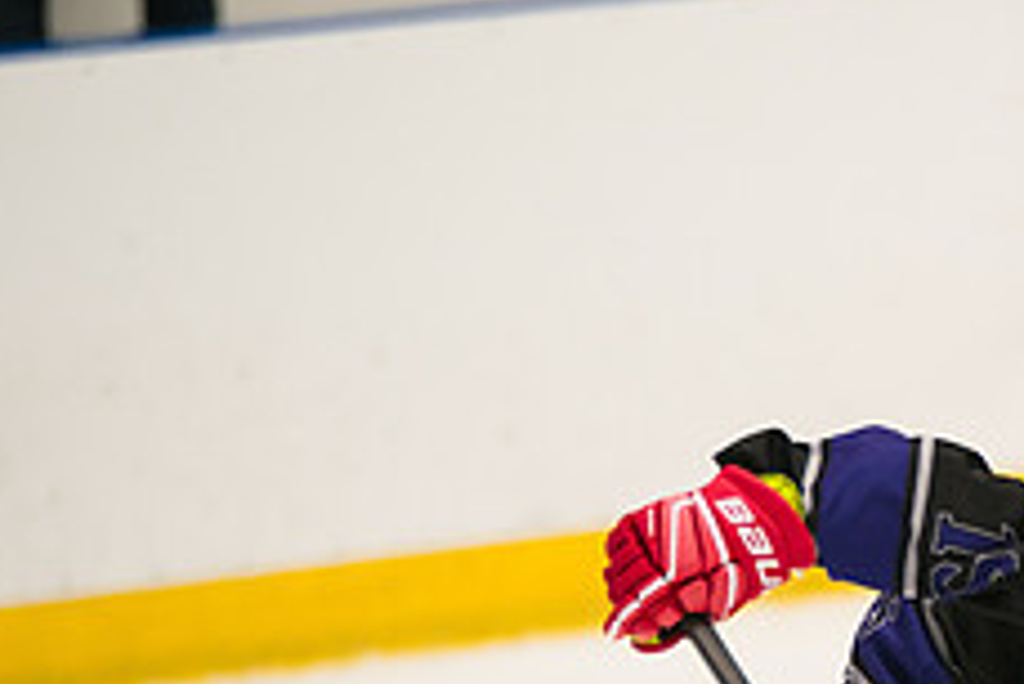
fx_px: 16849
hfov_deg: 3.5
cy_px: 744
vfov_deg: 2.3
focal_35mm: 592
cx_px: 1230
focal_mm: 234
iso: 2000
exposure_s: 1/1250
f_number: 3.2
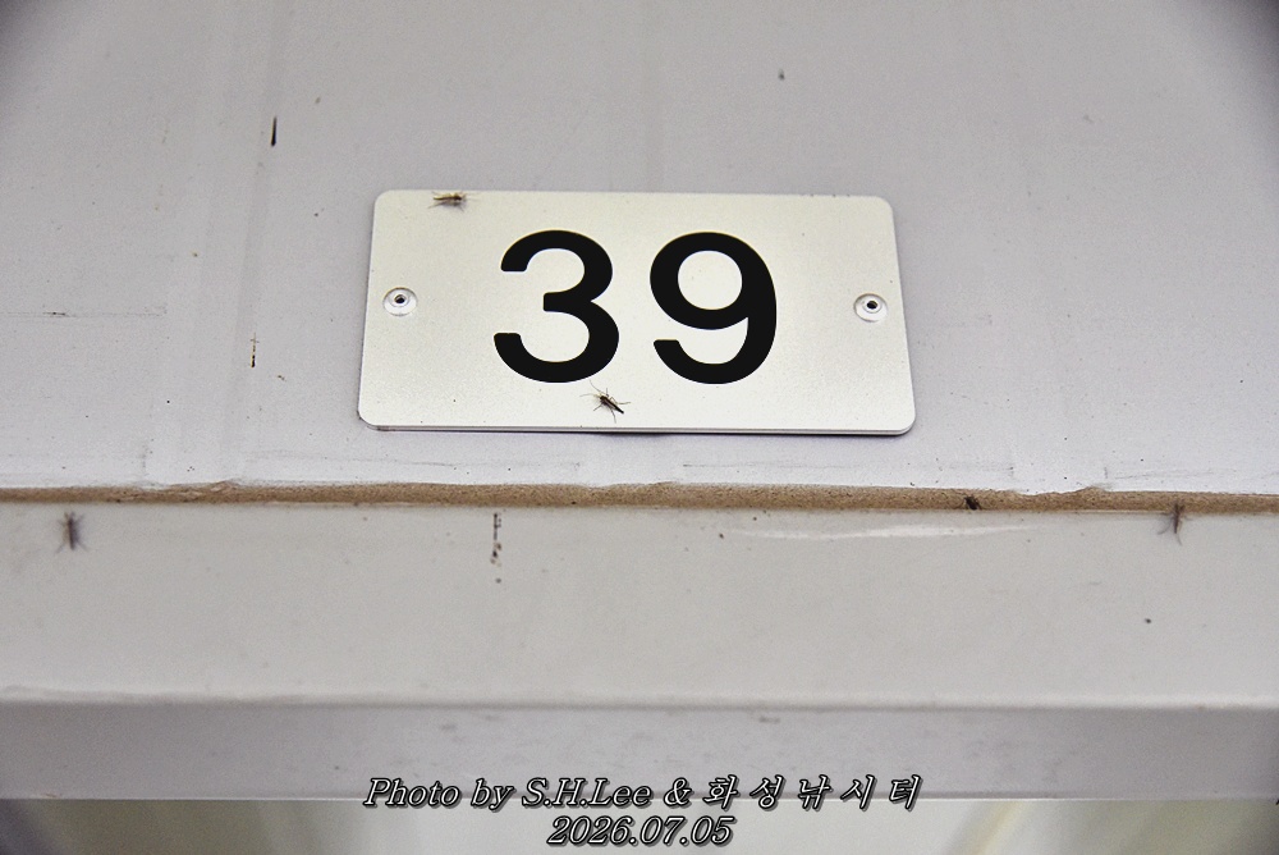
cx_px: 640
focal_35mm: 52
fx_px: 1848
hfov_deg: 38.2
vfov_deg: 26.0
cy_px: 428
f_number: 4
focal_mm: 52
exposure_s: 1/2500
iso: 3200
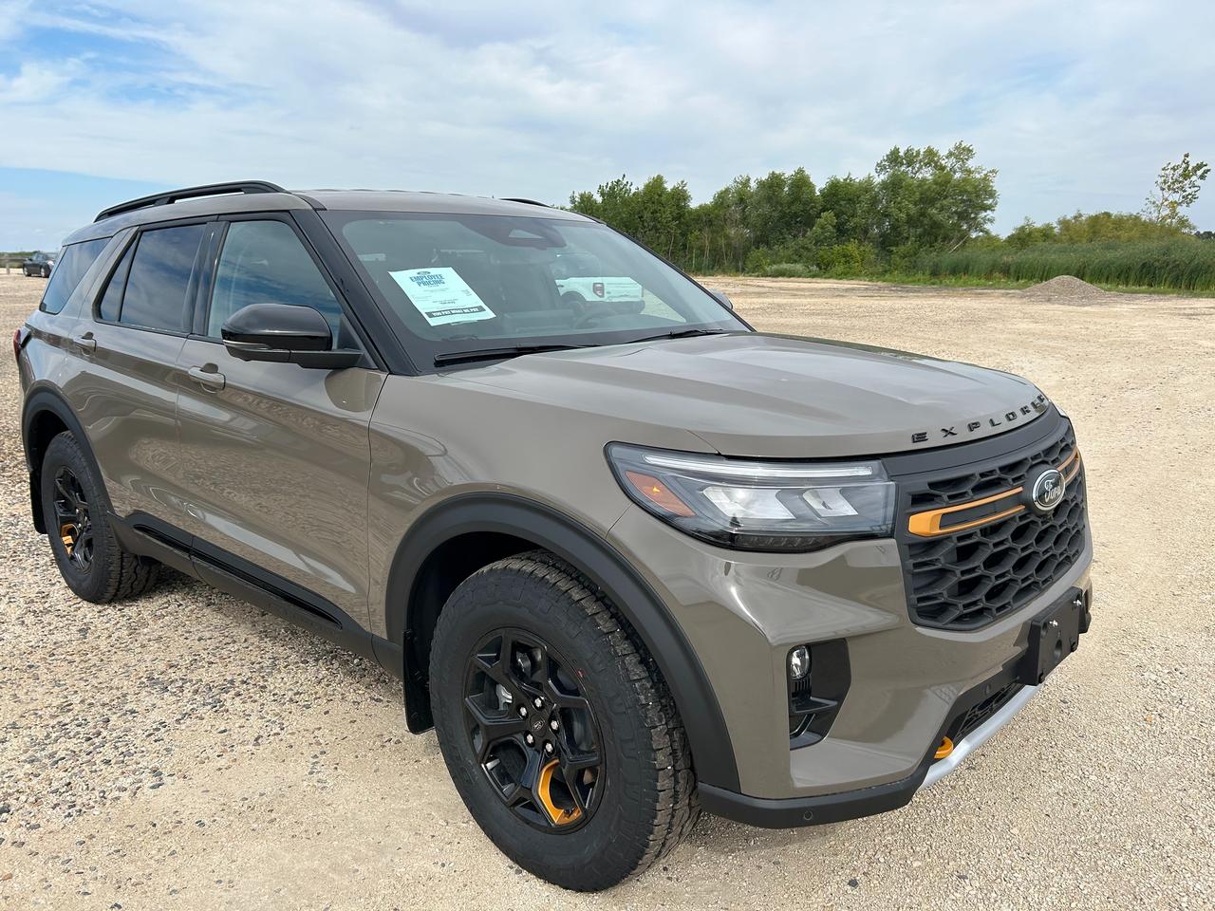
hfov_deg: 67.3
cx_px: 608
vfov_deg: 53.1
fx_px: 913
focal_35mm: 26
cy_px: 456
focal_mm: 5.7
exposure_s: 1/3356
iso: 50
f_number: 1.5
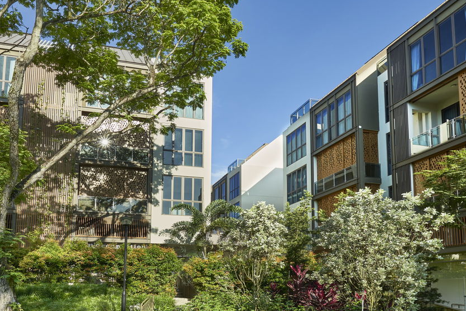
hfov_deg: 74.6
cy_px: 99
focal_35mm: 23
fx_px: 298
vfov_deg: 53.8
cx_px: 170
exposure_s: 1/160
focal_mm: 12
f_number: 9
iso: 160
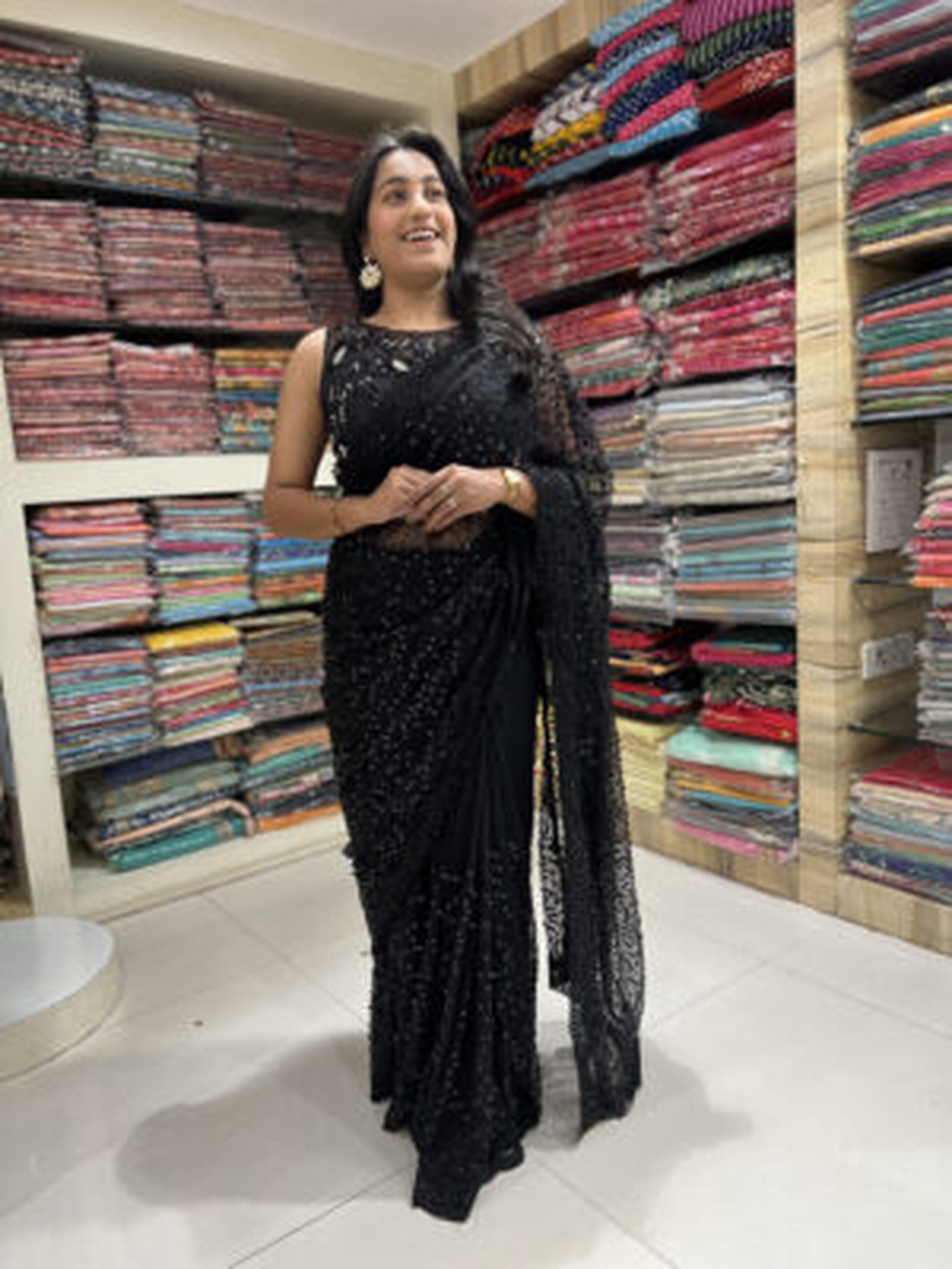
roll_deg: +2.8
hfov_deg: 53.1
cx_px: 476
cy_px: 634
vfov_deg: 67.3
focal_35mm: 26
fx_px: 953
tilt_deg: -9.0
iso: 100
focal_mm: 5.7
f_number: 1.5
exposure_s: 1/100
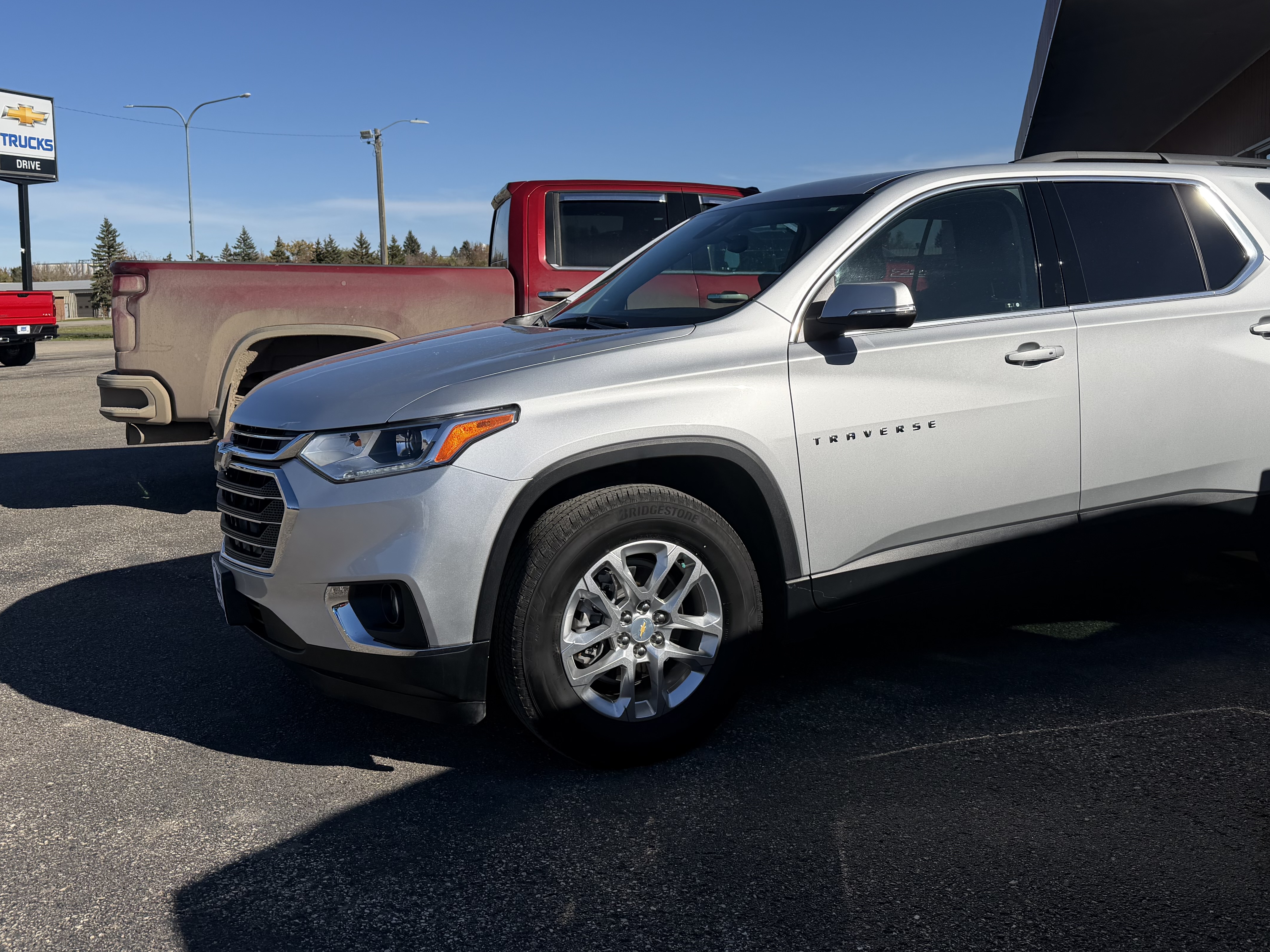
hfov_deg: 56.8
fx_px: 1174
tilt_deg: -2.7
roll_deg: +2.6
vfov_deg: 43.8
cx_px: 669
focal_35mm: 32
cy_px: 353
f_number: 1.78
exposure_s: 1/9091
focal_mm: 6.76
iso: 100
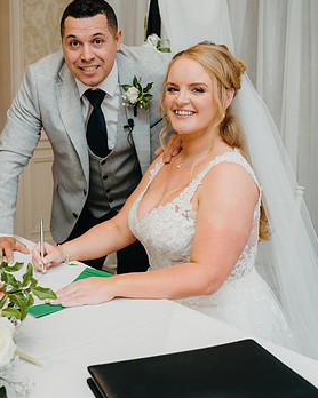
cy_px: 165
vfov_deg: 36.6
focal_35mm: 51
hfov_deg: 29.3
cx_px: 93
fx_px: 601
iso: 800
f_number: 2.8
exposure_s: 1/160
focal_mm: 28
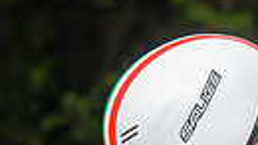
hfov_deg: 2.1
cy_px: 373
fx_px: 6989
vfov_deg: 1.2
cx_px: 335
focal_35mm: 1022
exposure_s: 1/1000
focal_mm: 113
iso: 125
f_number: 3.5
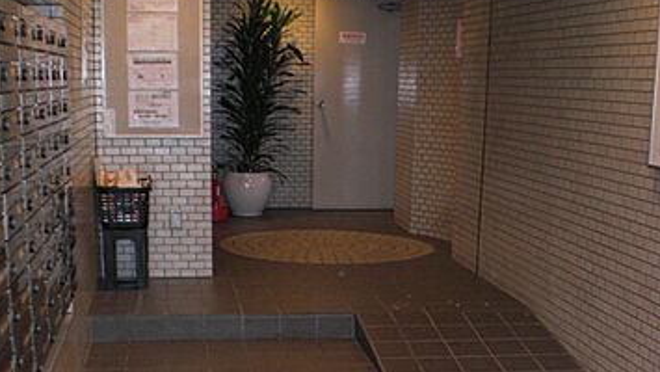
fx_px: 980
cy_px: 374
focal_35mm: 56
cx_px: 329
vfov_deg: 20.8
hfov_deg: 37.2
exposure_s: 1/60
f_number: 3.1
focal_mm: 6.3
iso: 200
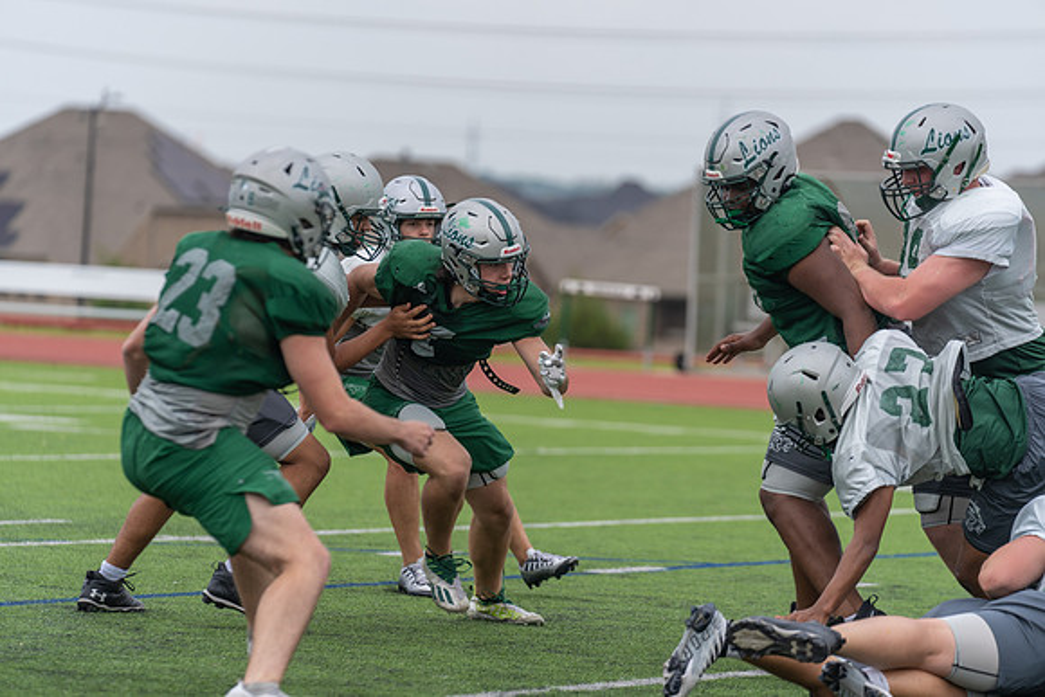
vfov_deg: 6.9
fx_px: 5807
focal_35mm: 200
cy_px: 348
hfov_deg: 10.3
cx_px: 522
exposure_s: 1/1250
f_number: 3.5
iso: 160
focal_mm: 200
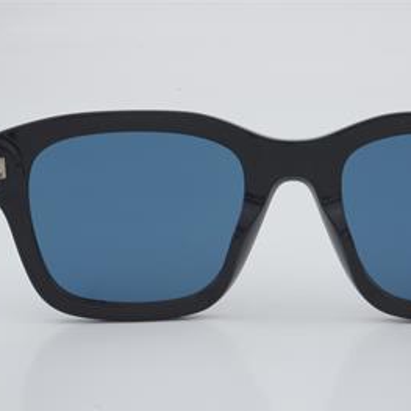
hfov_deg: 16.3
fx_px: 1433
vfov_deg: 16.3
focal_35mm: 107
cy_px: 206
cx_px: 294
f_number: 32
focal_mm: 55
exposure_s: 1/3
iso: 100
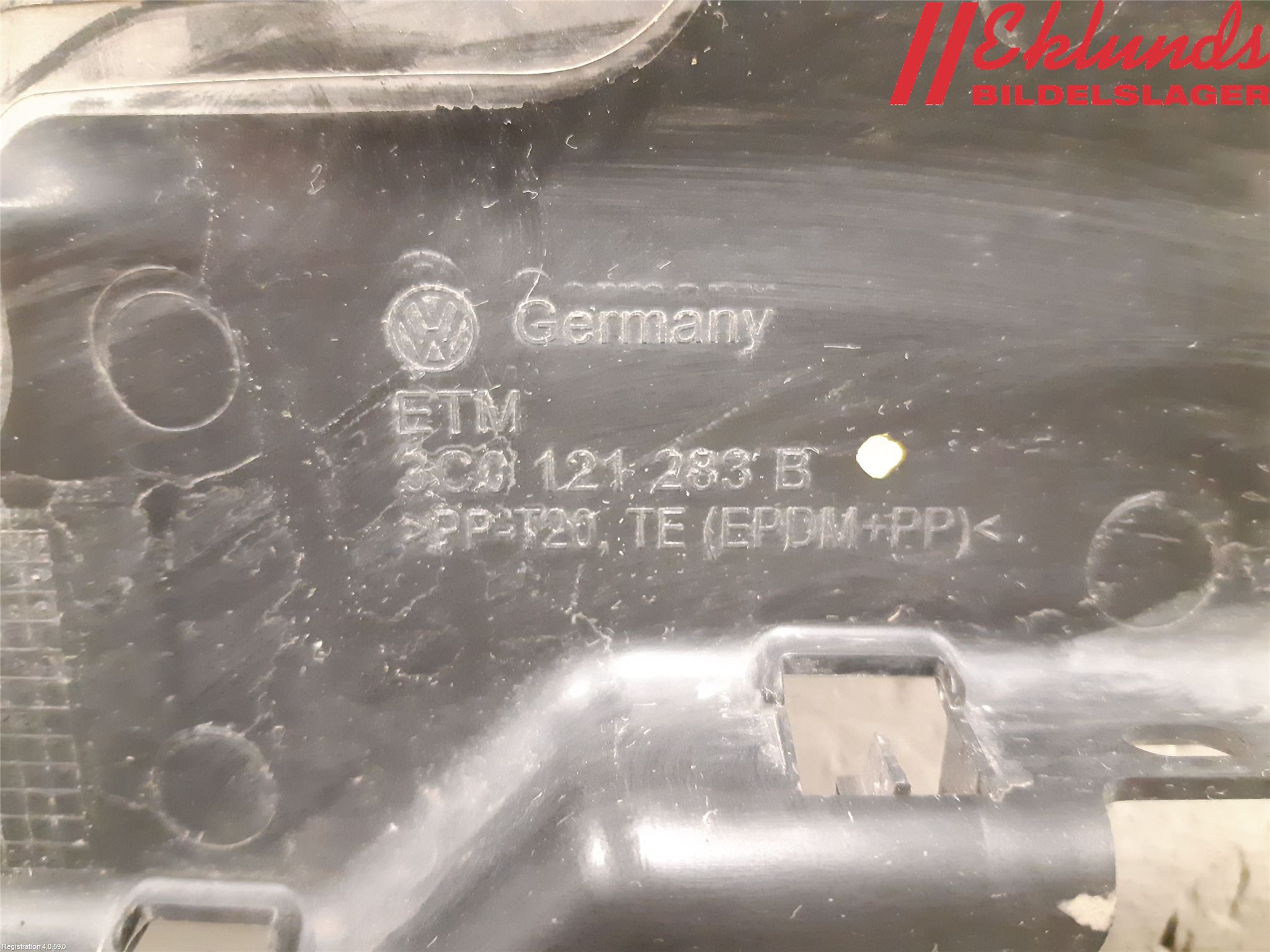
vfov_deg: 53.1
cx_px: 635
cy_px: 476
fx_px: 954
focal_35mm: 26
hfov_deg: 67.3
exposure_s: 1/25
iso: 800
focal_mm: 3.93
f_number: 1.7
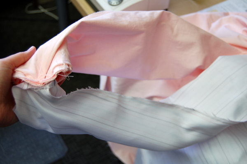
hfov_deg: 41.1
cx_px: 124
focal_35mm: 48
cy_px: 82
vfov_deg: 28.0
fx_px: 329
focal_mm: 32
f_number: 4.5
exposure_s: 1/50
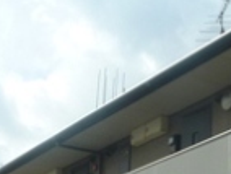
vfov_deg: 13.5
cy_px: 207
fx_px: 715
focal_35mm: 107
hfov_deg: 17.6
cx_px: 262
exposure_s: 1/400
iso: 80
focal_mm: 4.1
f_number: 5
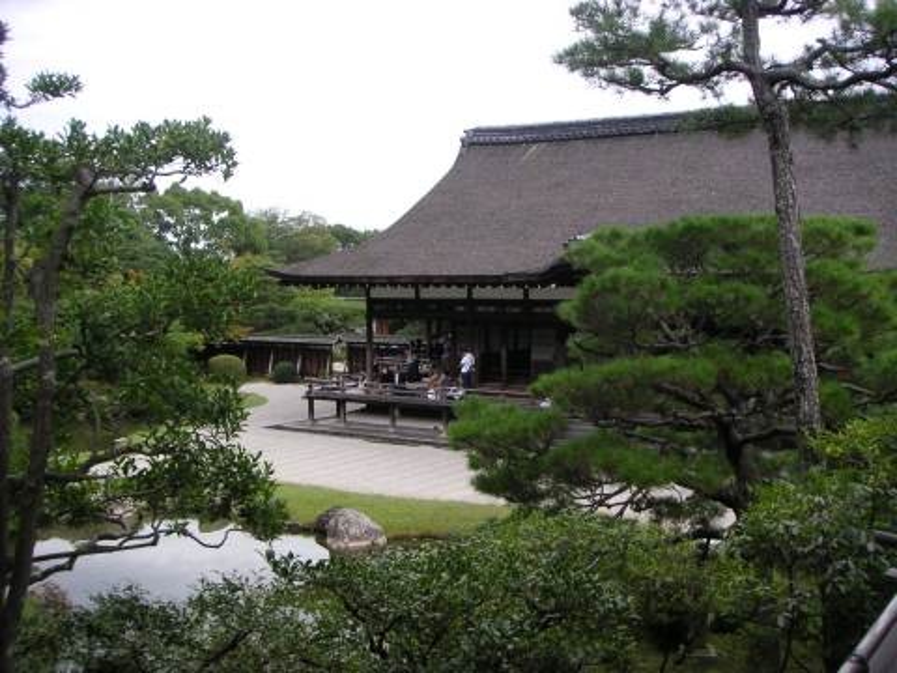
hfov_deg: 49.0
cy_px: 336
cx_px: 448
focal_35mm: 38
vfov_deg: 37.7
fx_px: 985
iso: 50
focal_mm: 6
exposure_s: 1/180
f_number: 2.8
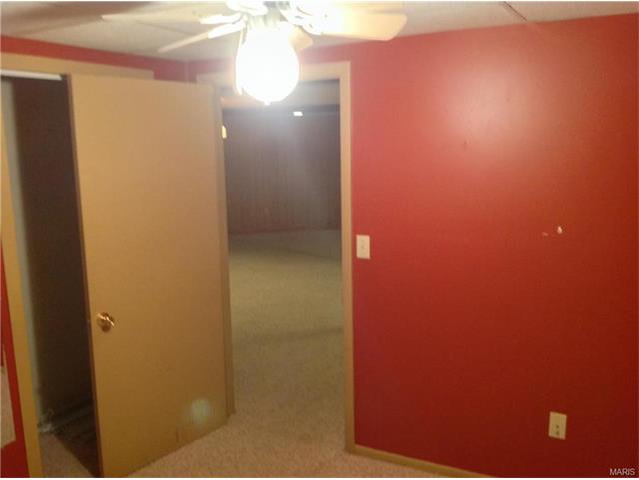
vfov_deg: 40.7
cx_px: 320
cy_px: 240
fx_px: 646
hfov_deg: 52.6
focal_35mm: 35
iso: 400
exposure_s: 1/15
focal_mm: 4.28
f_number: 2.4
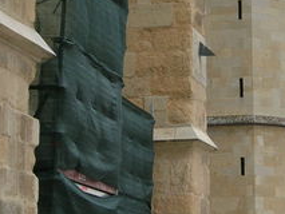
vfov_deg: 10.6
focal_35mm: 140
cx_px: 178
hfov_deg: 14.1
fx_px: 1153
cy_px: 131
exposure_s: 1/397
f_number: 3.5
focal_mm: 9.3
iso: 50
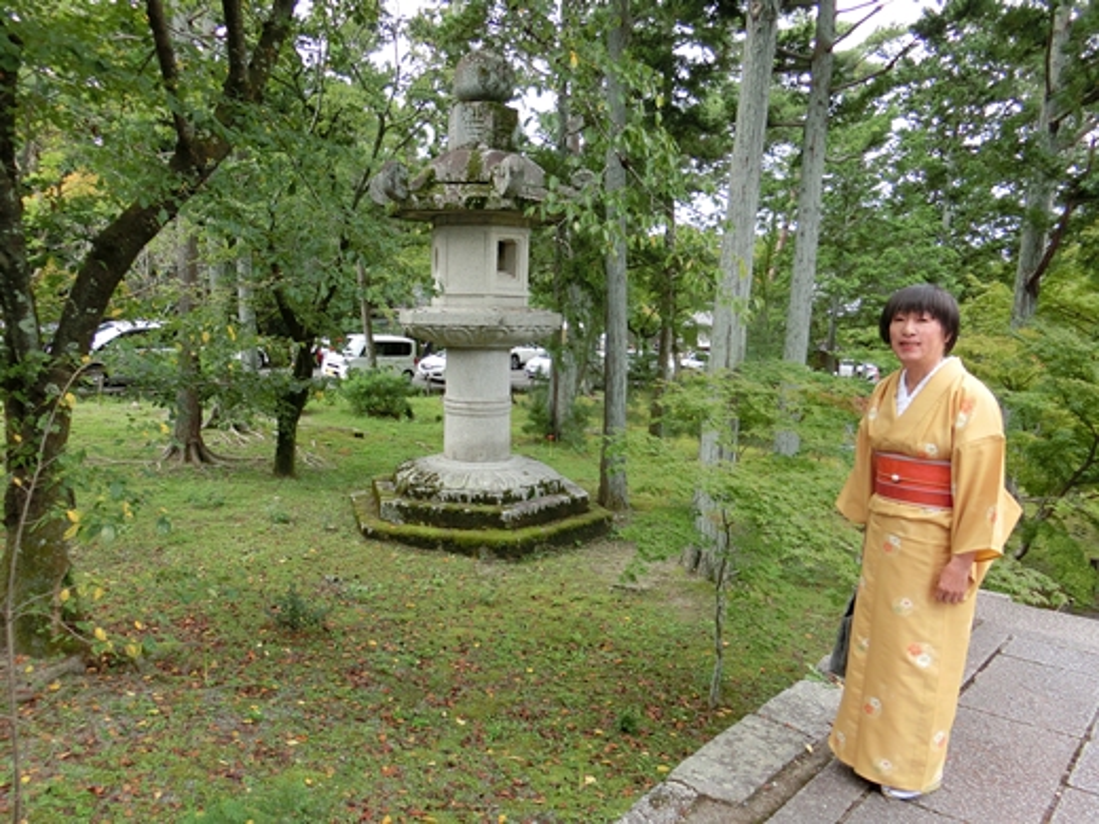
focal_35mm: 25
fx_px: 794
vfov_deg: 54.9
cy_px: 412
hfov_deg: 69.4
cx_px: 550
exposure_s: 1/125
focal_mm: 4.5
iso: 80
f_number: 3.5
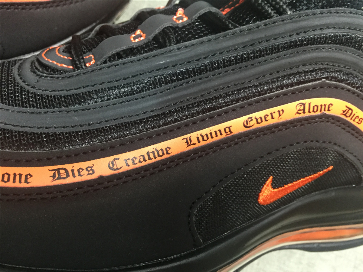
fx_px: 304
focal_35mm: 29
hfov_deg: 61.7
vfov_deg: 48.2
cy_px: 136
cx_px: 182
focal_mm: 4.15
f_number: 2.2
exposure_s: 1/20
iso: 250
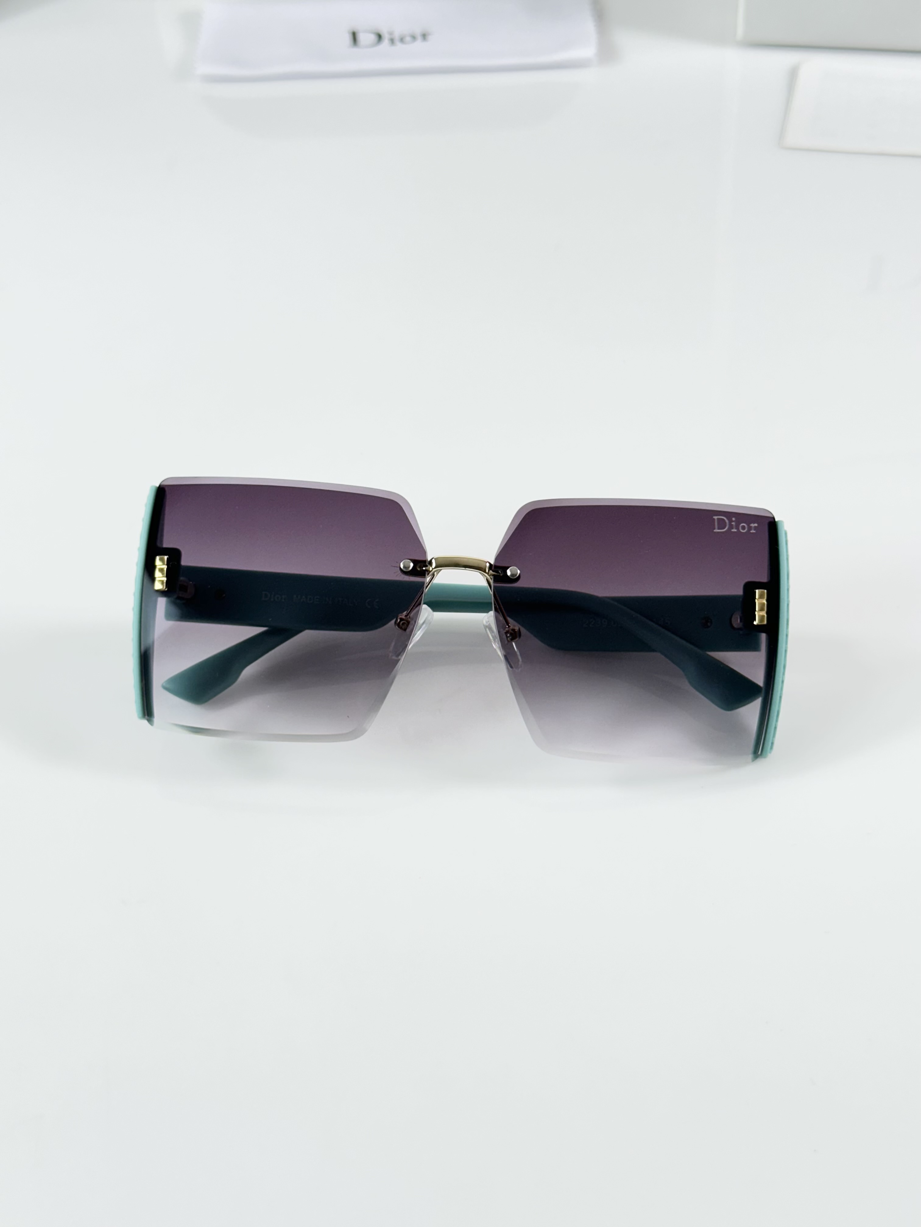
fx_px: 1703
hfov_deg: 30.3
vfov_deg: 39.7
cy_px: 614
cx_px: 460
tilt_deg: -45.0
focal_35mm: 48
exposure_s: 1/100
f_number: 1.78
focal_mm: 6.86
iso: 64
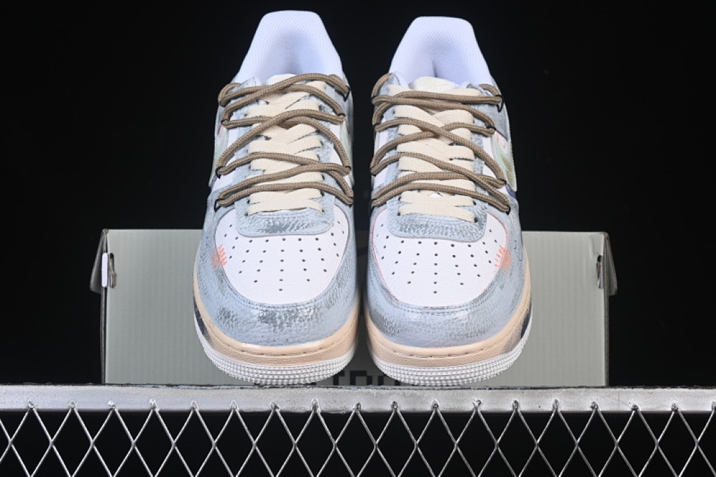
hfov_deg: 27.0
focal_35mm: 75
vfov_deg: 18.2
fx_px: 1492
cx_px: 358
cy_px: 238
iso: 160
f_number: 8
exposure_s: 1/80
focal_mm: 50
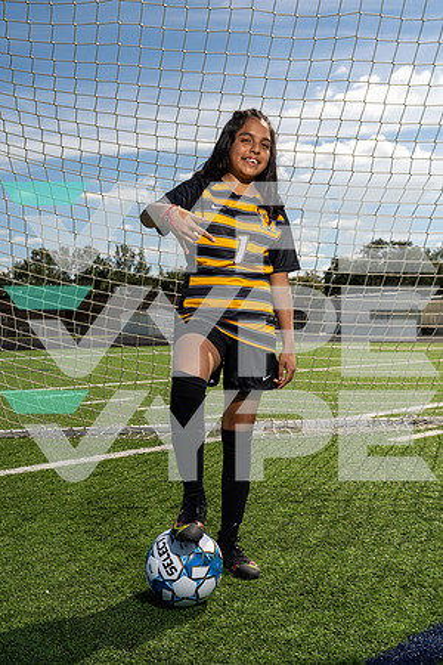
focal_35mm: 40
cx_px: 222
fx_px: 738
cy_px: 332
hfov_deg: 33.4
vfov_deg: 48.5
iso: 100
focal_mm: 40
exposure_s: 1/250
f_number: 8
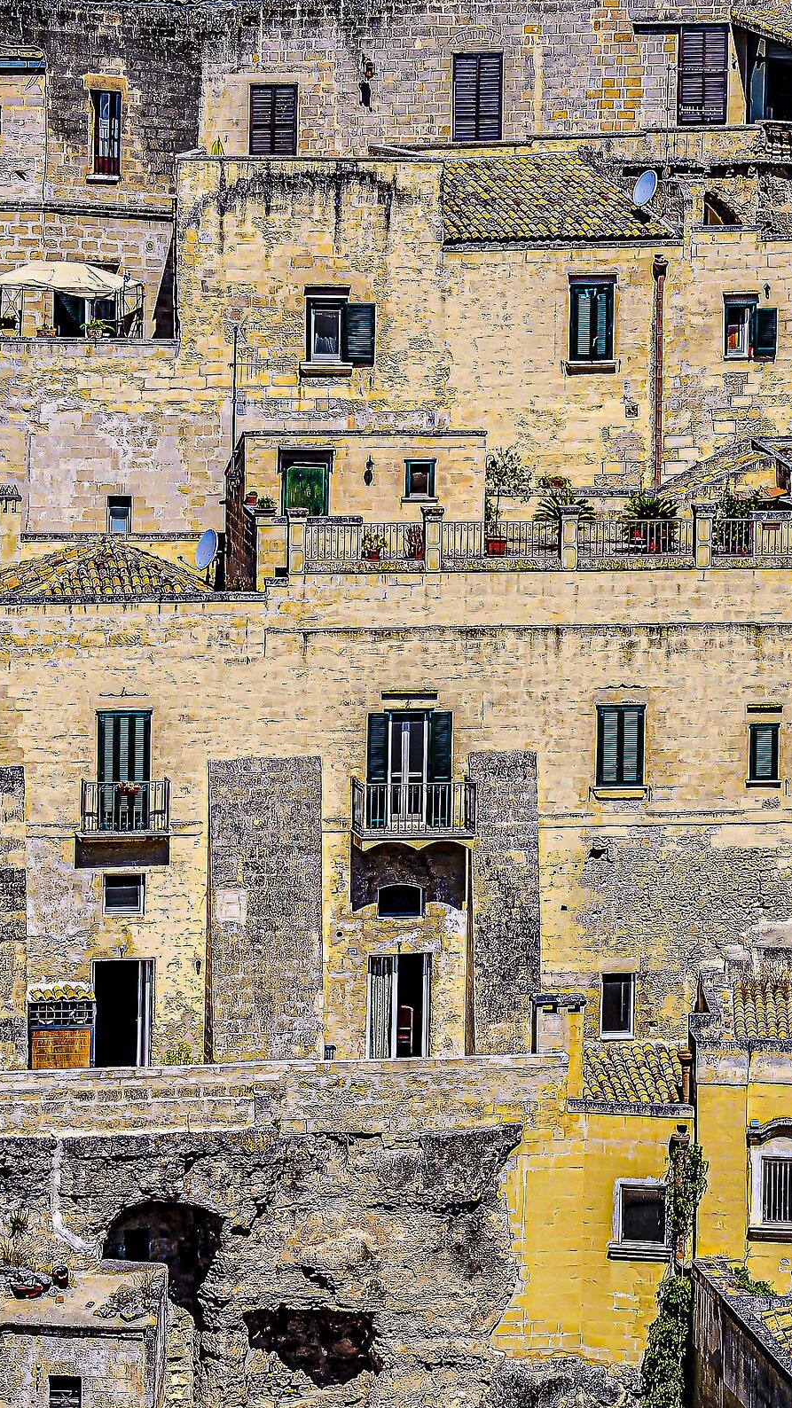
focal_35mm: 174
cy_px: 704
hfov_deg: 7.0
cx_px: 421
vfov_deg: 12.4
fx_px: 6498
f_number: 10
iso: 200
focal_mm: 110
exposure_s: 1/500
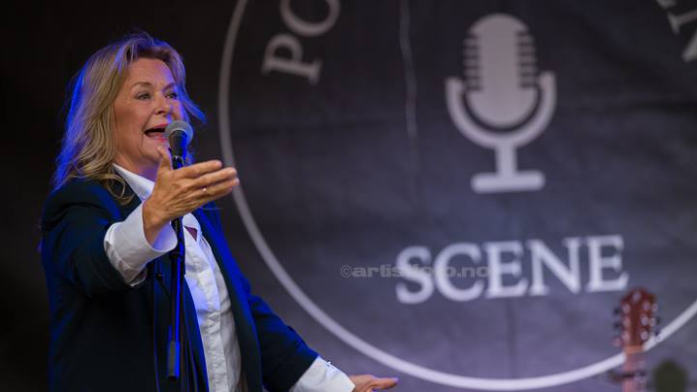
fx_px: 5822
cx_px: 348
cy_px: 216
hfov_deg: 6.9
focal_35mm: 315
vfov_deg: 3.9
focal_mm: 300
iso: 1600
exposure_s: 1/800
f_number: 2.8
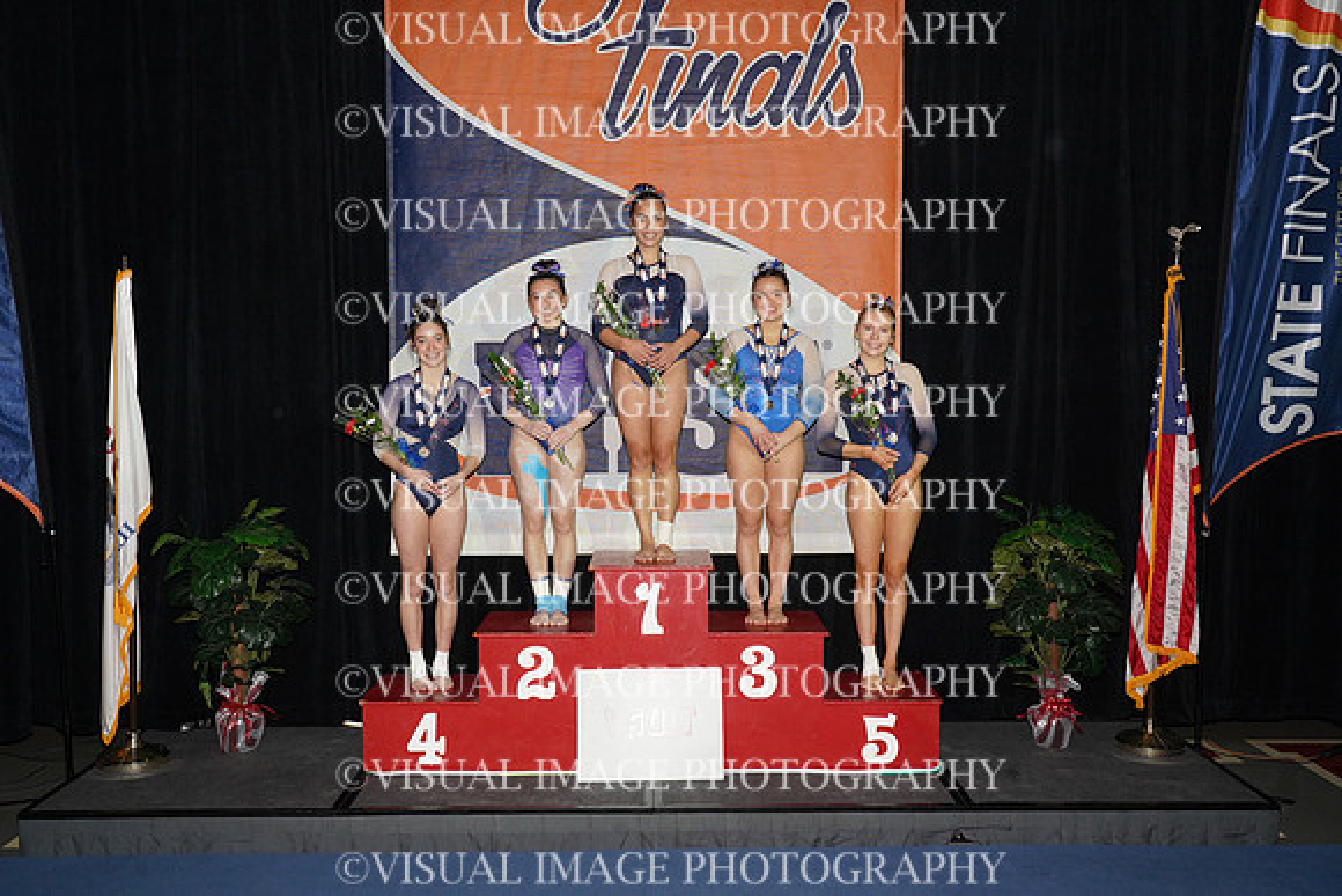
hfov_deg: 58.7
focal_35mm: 32
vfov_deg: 41.1
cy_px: 448
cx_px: 671
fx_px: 1193
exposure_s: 1/200
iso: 500
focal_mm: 32
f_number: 9
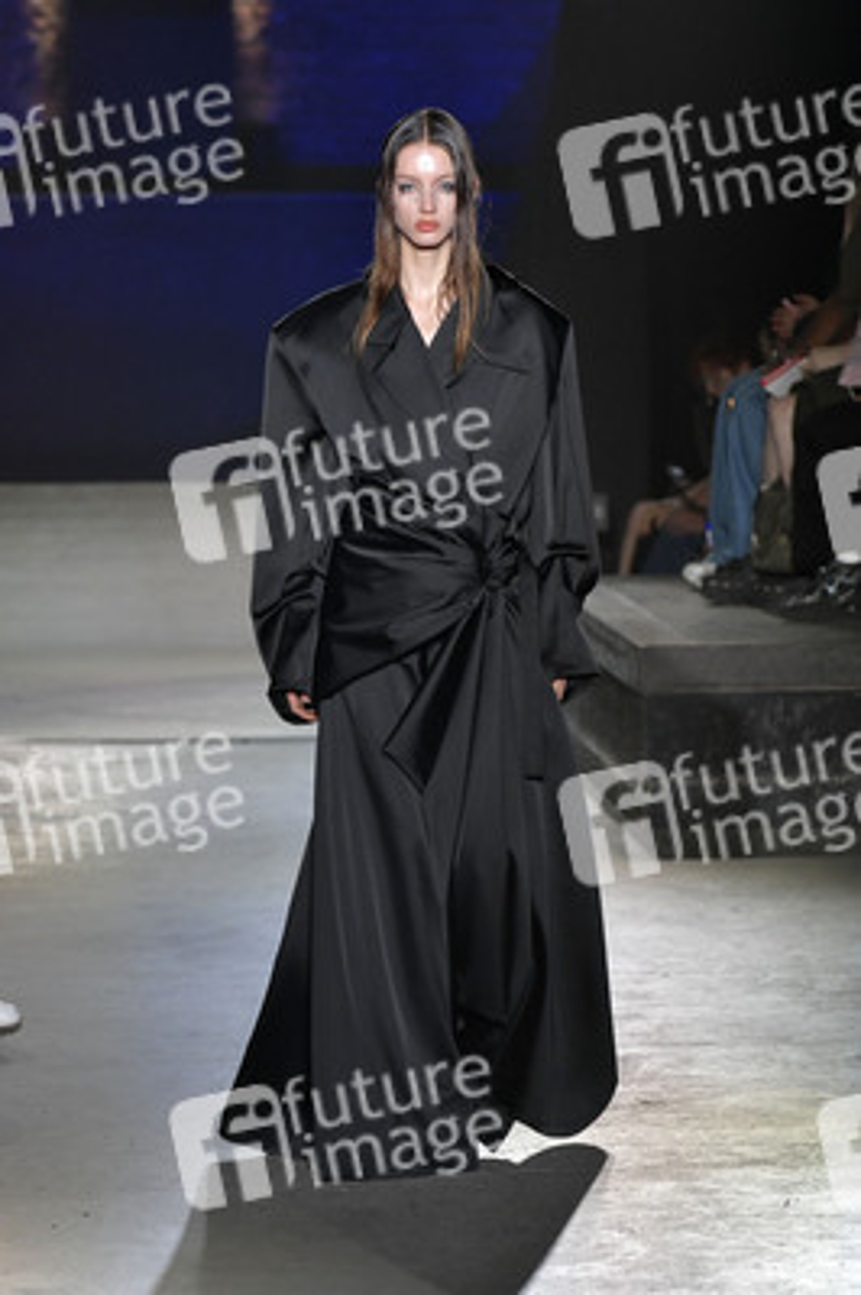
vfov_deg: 9.5
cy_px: 648
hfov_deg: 6.3
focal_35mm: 216
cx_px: 430
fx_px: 7762
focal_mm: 180
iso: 2500
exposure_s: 1/250
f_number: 7.1
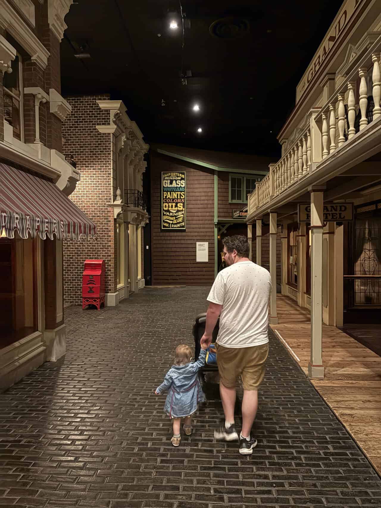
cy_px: 254
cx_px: 190
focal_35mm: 26
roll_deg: +0.3
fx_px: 382
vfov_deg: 67.3
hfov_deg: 53.1
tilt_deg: -1.6
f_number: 1.6
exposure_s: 1/20
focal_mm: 5.96
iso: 1250
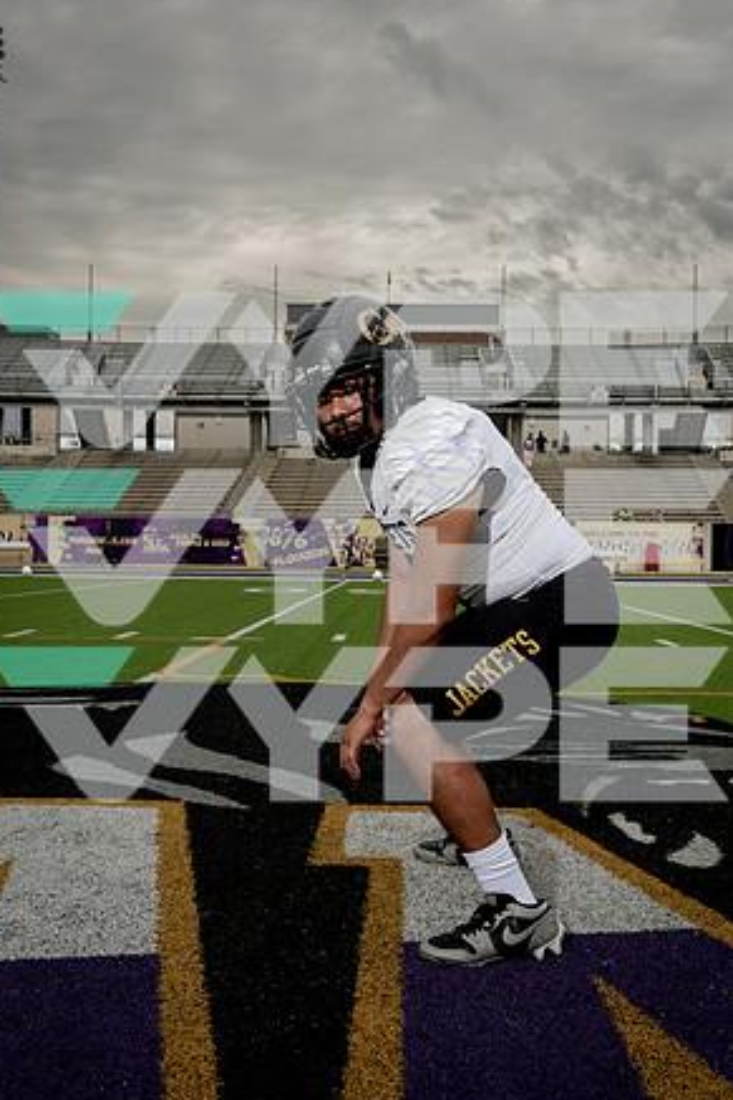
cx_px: 360
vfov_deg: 55.8
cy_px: 549
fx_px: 1039
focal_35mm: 34
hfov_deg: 38.9
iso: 250
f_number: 8
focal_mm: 33
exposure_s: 1/250
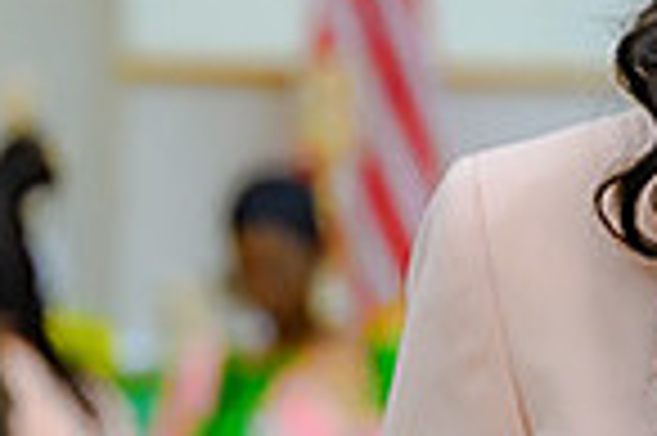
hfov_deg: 4.9
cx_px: 1228
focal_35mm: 417
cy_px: 407
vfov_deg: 3.3
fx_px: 7602
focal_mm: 70
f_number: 2.8
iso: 560
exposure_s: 1/125
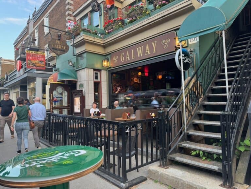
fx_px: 174
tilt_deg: +1.1
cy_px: 94
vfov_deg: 56.8
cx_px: 126
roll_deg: +2.1
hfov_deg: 71.6
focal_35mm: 24
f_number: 1.78
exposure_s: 1/121
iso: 100
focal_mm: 6.76
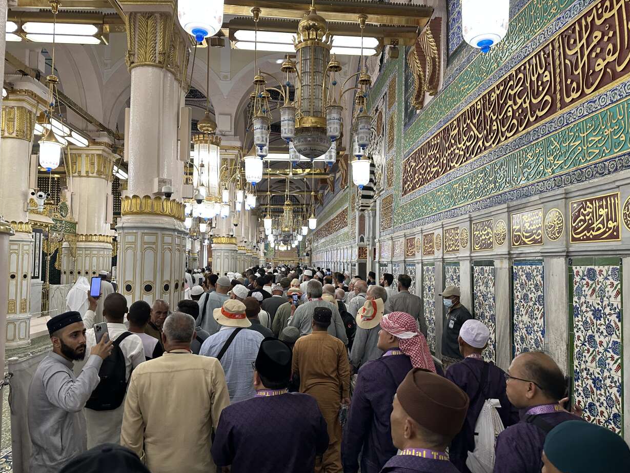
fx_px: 455
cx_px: 303
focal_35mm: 25
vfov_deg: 54.9
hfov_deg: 69.4
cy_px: 245
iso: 200
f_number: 1.78
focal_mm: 6.86
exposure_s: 1/120
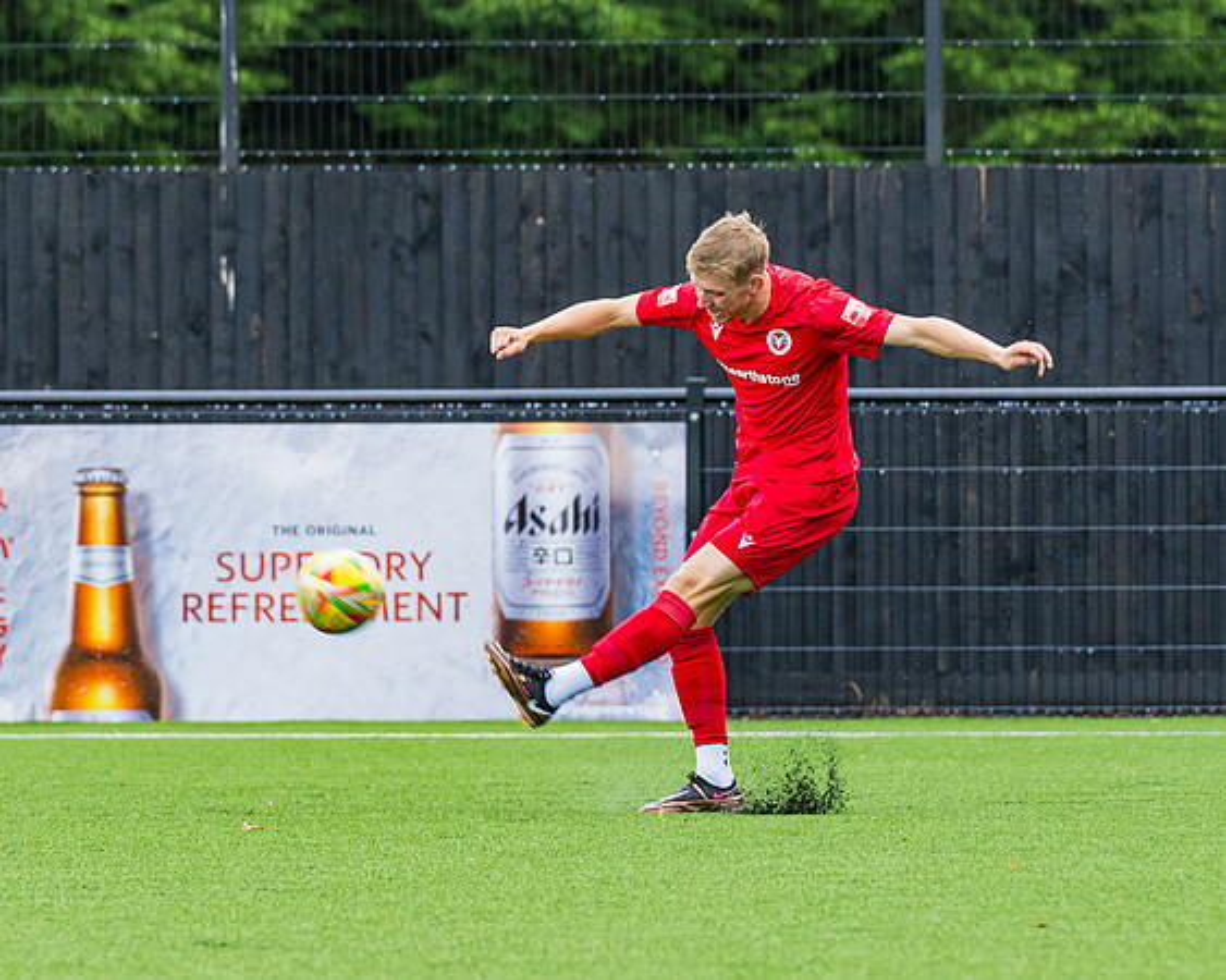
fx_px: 23469
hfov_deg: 3.0
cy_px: 308
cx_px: 687
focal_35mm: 647
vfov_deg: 2.4
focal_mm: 200
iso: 400
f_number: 4
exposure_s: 1/640
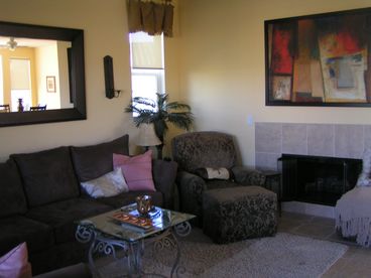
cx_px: 186
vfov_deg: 37.7
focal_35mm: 38
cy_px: 139
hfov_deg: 49.0
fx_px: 407
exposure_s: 1/40
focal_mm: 5.8
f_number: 2.8
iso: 125
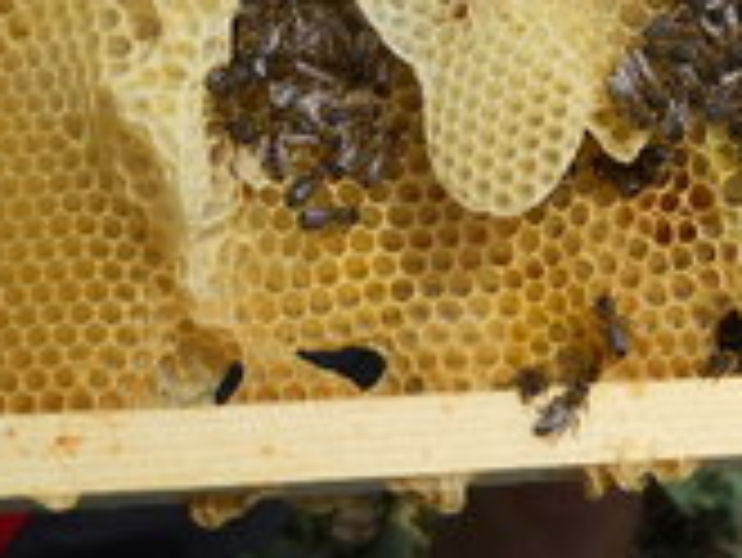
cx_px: 652
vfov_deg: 16.7
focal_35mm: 87
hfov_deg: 22.0
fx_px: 1866
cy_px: 16
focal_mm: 6.72
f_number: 5.5
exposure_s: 1/640
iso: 80
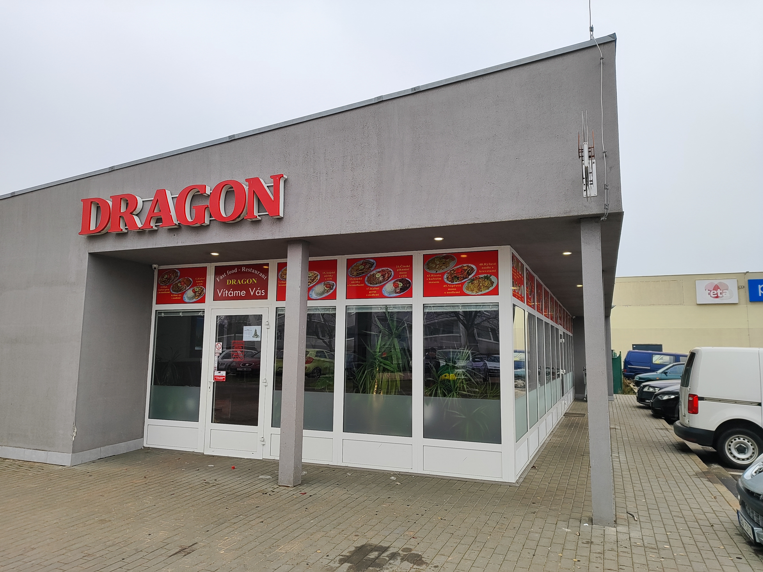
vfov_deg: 56.8
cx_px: 382
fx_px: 529
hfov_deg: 71.6
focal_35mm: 24
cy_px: 286
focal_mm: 5.89
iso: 50
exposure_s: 1/119
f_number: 1.89
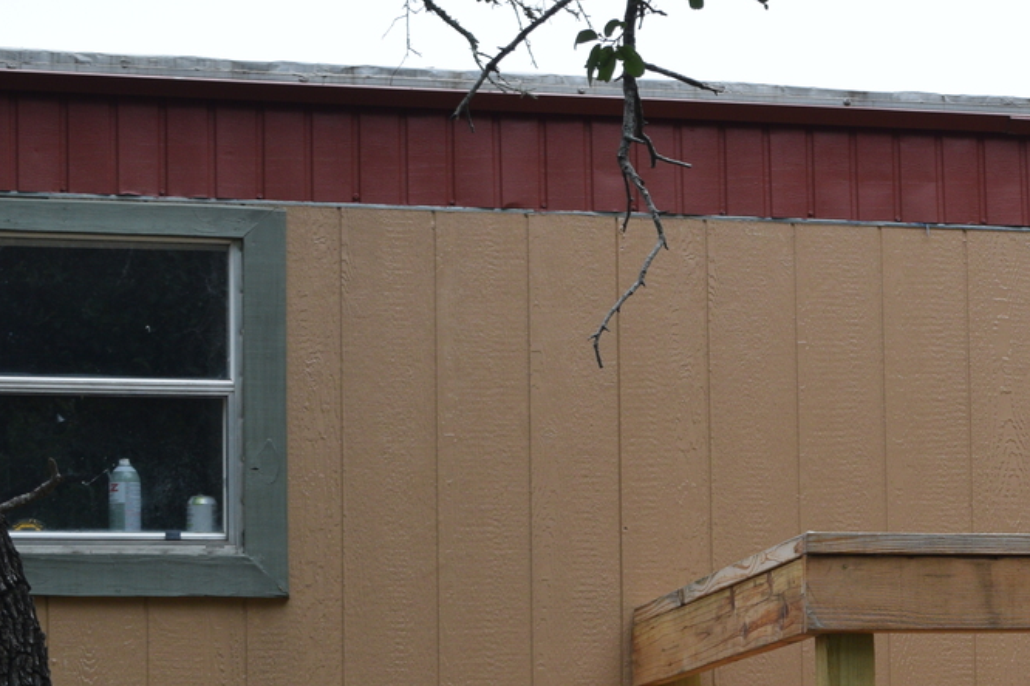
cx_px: 1230
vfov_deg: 11.0
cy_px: 635
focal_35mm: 124
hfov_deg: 15.9
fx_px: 3548
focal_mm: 34
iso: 200
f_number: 8
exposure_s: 1/250
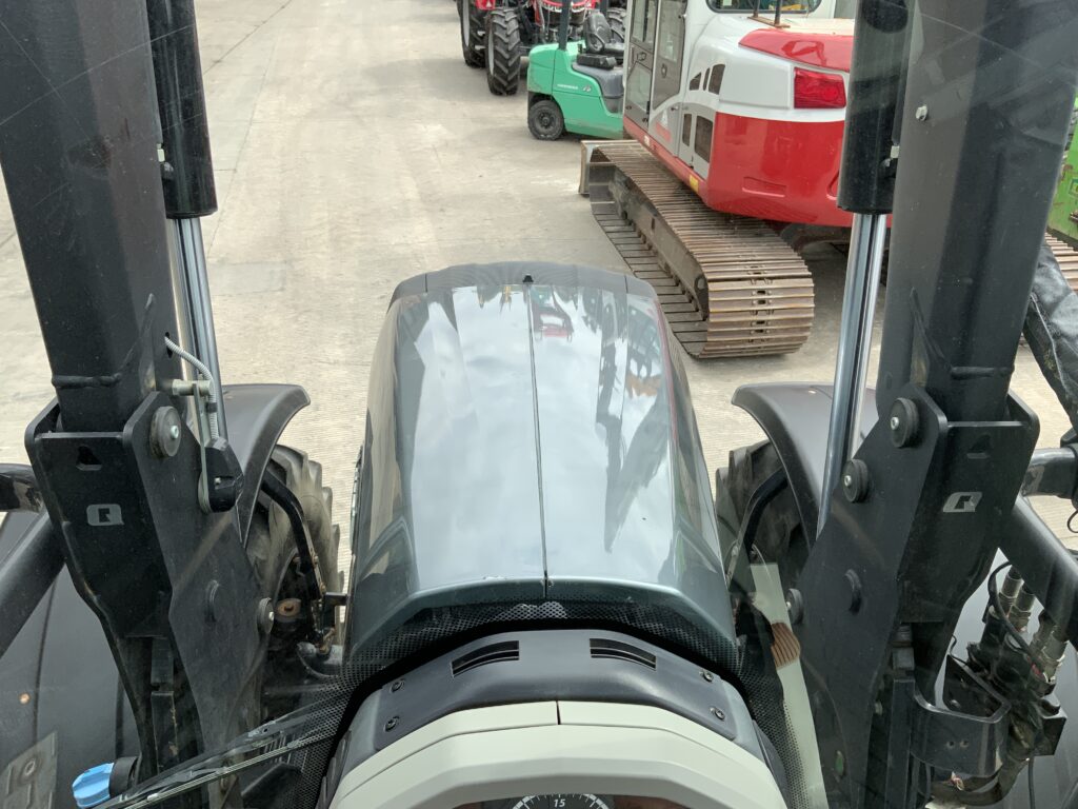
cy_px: 404
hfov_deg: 61.7
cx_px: 539
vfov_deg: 48.2
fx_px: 903
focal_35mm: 29
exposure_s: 1/534
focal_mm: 3
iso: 16
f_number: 1.8
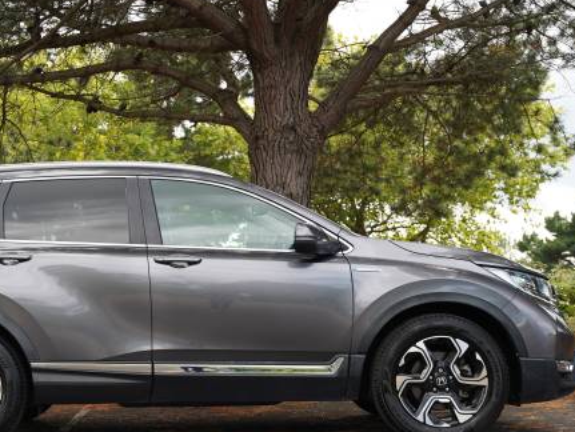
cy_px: 269
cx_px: 189
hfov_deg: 28.6
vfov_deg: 21.8
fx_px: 1119
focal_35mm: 67
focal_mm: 47.2
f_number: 4
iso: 320
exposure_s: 1/160
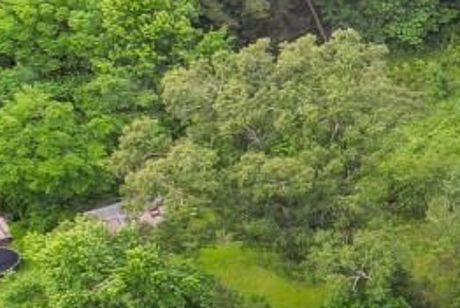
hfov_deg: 10.6
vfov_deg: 10.1
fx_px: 1739
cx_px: 1369
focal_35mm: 136
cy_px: 172
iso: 100
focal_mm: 8.38
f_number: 2.8
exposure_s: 1/40
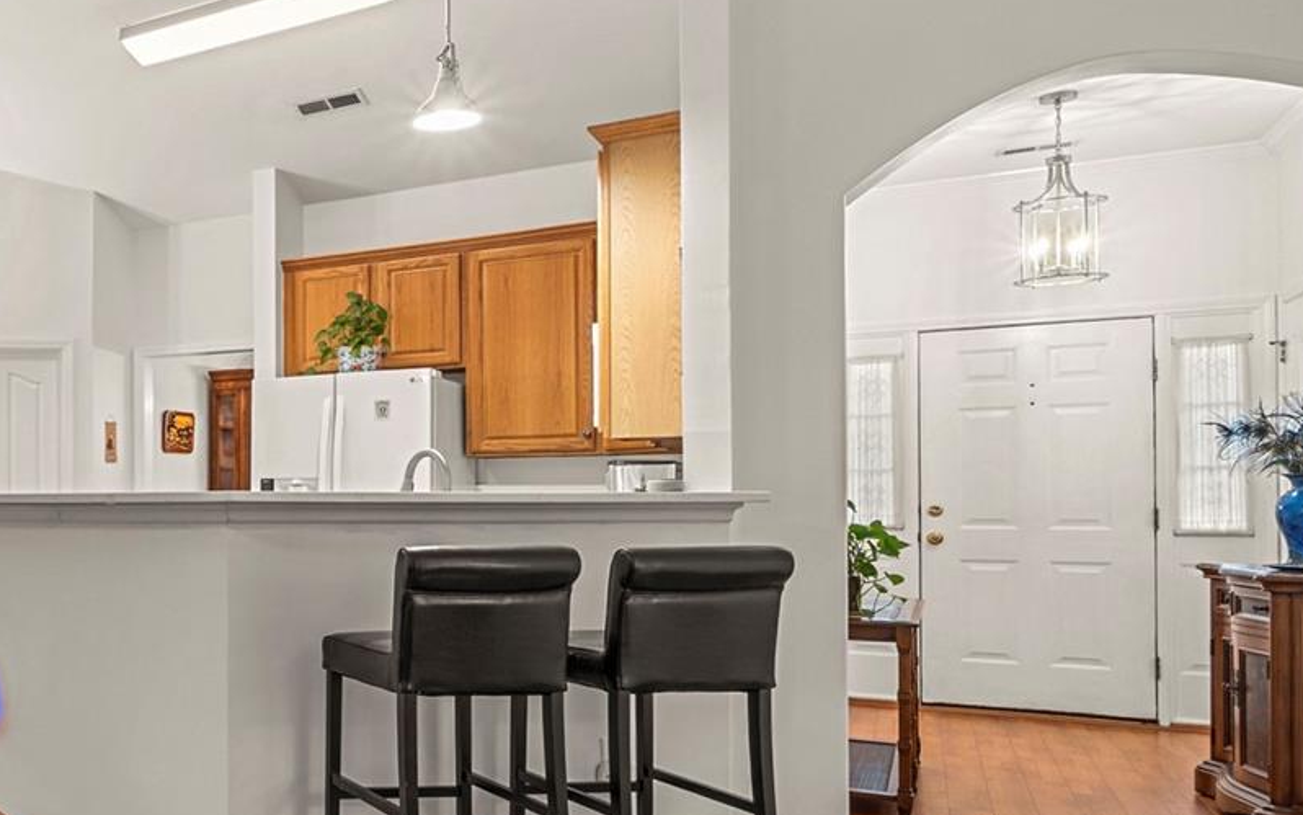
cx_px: -83
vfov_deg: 37.1
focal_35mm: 34
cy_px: 491
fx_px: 1208
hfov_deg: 45.0
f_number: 10
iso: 200
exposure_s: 4
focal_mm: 13
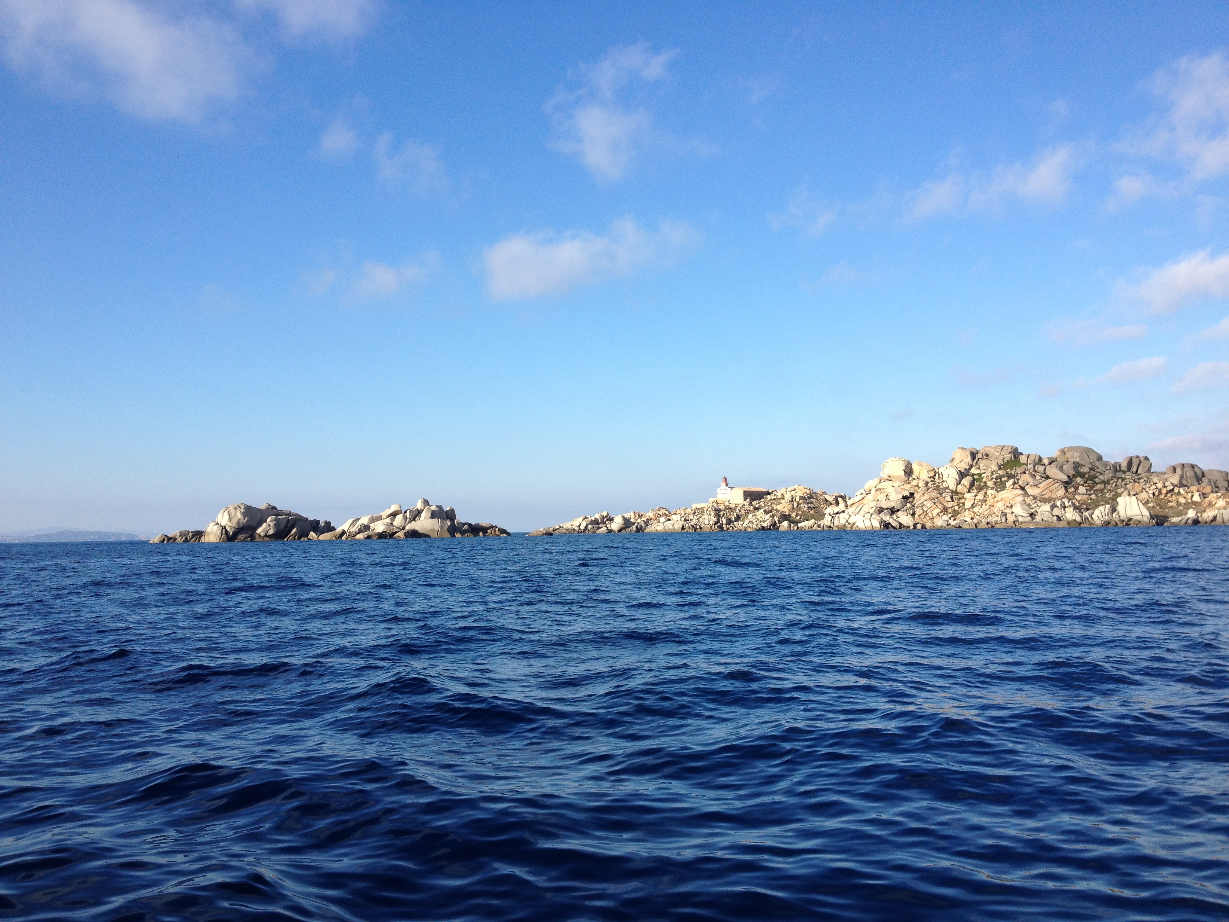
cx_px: 614
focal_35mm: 35
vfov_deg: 40.7
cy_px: 461
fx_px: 1243
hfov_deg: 52.6
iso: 64
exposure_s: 1/1346
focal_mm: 4.28
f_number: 2.4
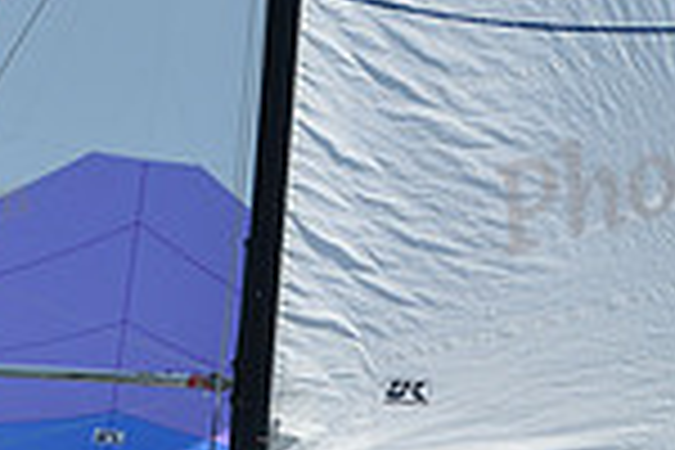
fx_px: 5081
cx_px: 266
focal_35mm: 271
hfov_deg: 7.6
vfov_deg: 5.1
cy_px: 434
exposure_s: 1/1250
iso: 250
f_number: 8
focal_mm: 70
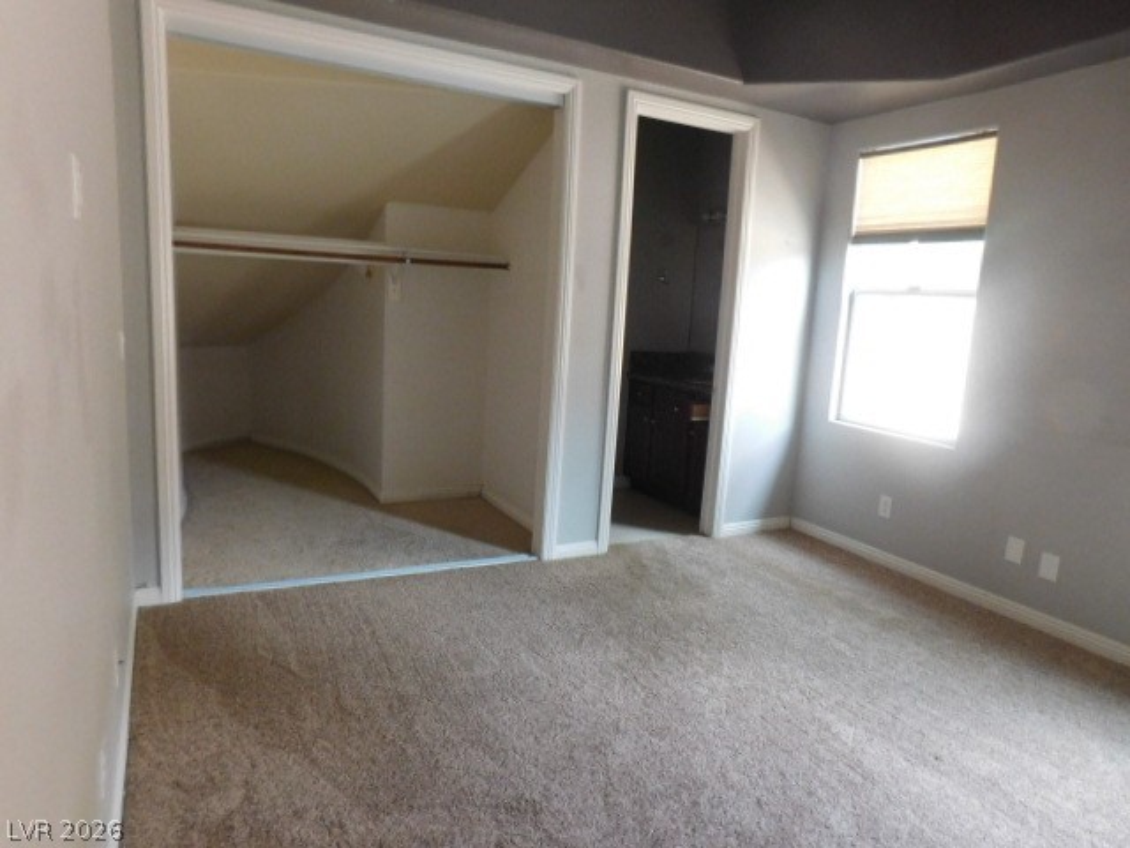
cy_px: 424
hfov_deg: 73.9
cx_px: 565
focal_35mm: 23
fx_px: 751
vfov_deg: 58.9
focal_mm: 4
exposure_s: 1/20
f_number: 3
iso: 400
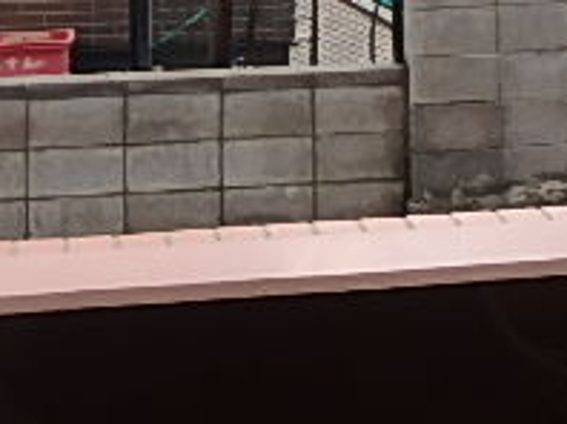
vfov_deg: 18.7
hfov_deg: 28.6
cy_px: -238
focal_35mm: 68
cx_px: 243
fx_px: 1112
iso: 125
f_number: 3.5
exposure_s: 1/80
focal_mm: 3.7
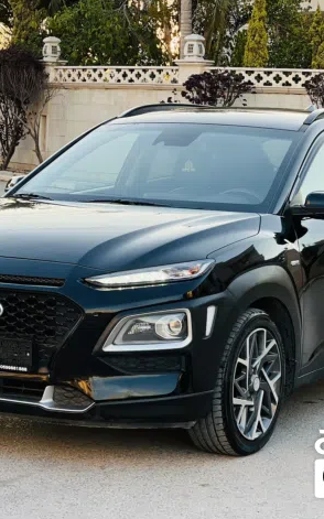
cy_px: 260
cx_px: 149
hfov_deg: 11.8
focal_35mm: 111
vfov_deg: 18.8
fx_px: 1570
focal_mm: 9
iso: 64
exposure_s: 1/121
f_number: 2.8
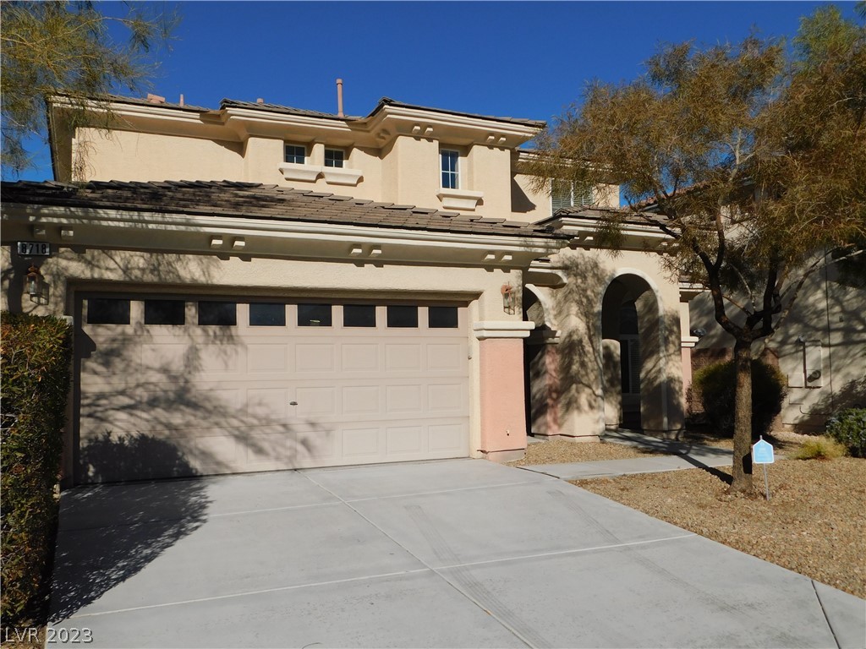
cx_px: 433
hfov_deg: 60.0
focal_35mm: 30
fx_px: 751
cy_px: 324
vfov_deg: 46.8
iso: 125
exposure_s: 1/1000
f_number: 6.4
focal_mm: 5.3
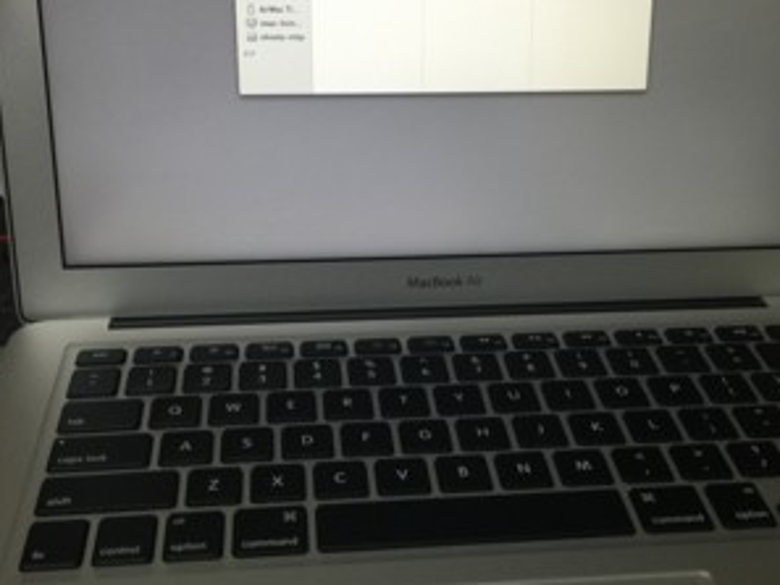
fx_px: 992
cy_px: 296
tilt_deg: -28.8
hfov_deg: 42.9
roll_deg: +0.7
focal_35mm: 44
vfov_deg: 32.9
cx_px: 397
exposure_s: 1/30
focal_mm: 4.15
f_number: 2.2
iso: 50
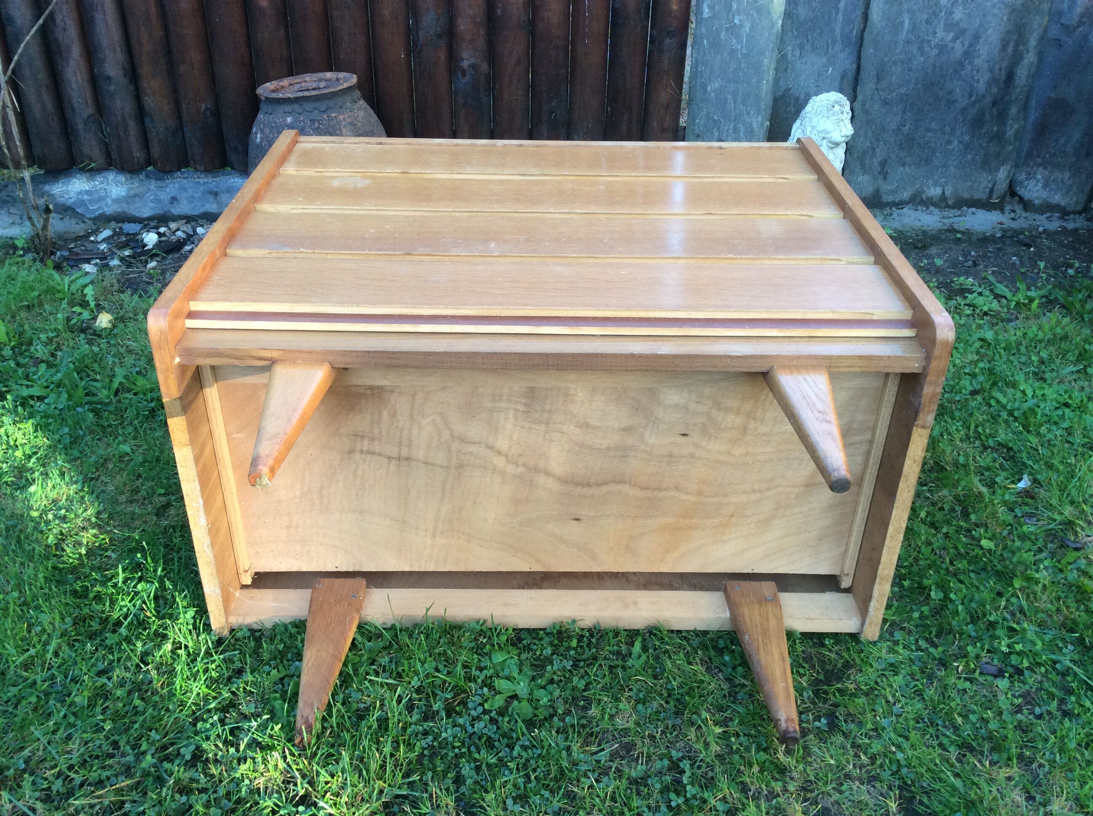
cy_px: 408
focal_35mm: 32
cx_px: 546
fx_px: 1009
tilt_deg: -31.2
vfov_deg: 44.1
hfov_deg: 56.9
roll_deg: -0.3
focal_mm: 3.3
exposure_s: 1/100
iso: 64
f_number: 2.4
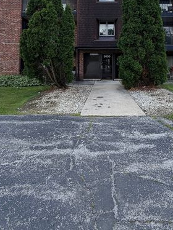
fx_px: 167
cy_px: 52
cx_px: 106
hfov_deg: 54.3
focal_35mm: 25
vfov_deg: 64.4
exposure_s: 1/770
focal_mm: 2.22
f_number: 2.2
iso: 32
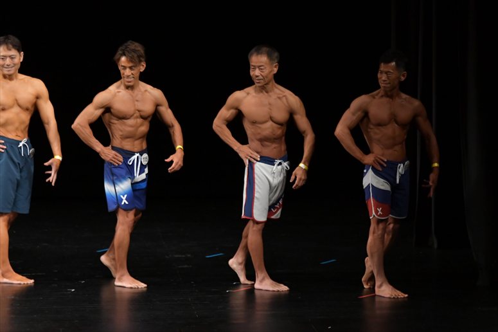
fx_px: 3526
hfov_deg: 8.1
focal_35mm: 255
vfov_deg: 5.4
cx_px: 249
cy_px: 166
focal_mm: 170
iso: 3200
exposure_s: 1/400
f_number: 5.6
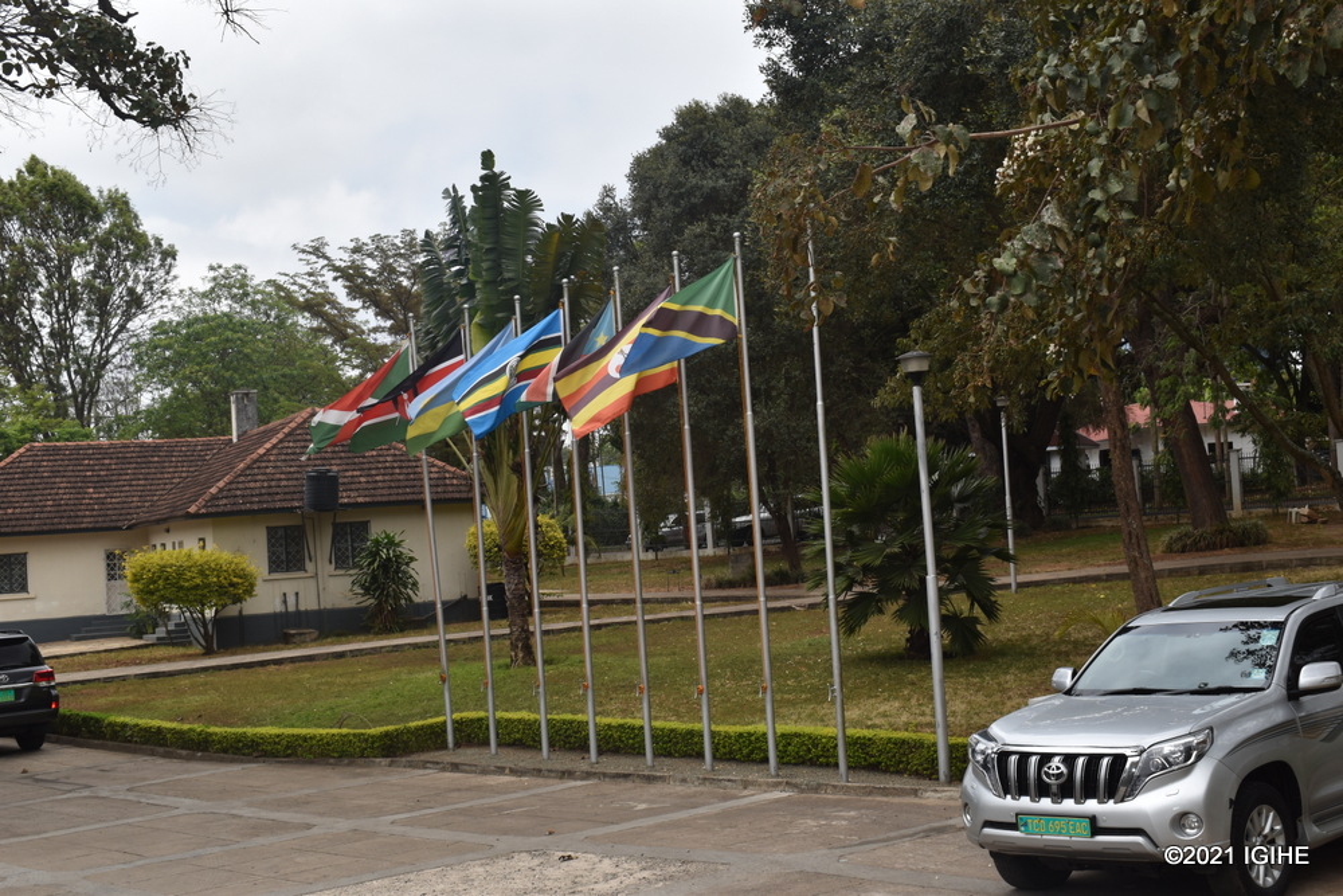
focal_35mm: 51
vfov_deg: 26.5
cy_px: 448
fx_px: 1903
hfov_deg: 38.9
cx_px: 672
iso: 100
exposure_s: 1/200
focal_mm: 34
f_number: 10
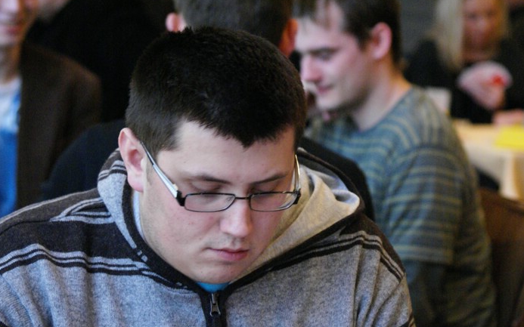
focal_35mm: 139
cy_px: 171
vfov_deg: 9.4
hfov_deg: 15.0
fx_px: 1985
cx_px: 260
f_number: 5
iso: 1600
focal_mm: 90
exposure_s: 1/15
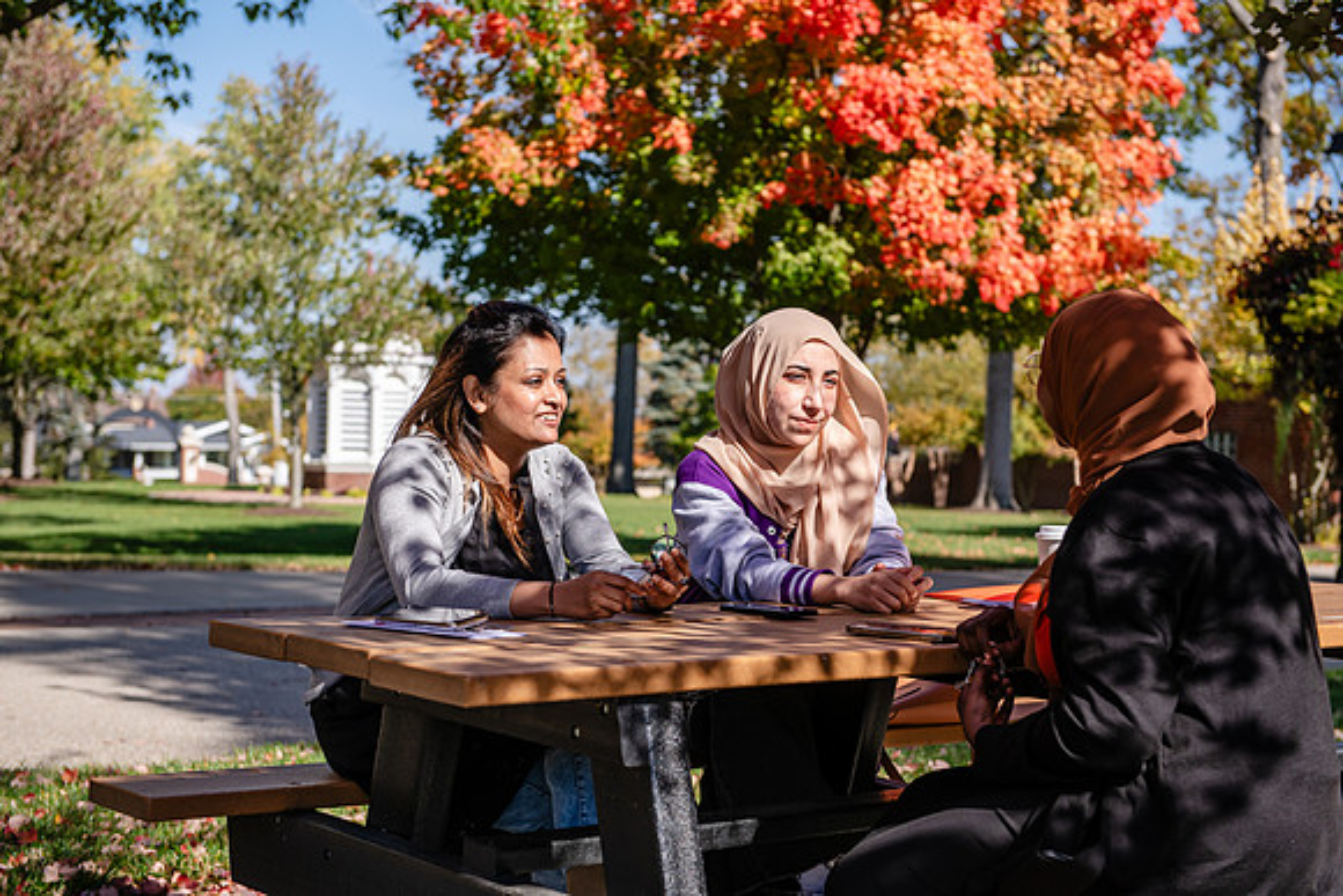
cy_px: 448
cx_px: 672
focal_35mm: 58
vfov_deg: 23.4
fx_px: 2164
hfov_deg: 34.5
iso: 100
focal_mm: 58
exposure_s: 1/640
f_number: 4
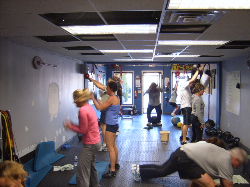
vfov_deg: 40.7
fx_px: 253
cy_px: 94
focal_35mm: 35
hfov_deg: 52.6
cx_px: 125
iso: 100
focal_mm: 5.8
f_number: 2.8
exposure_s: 1/30
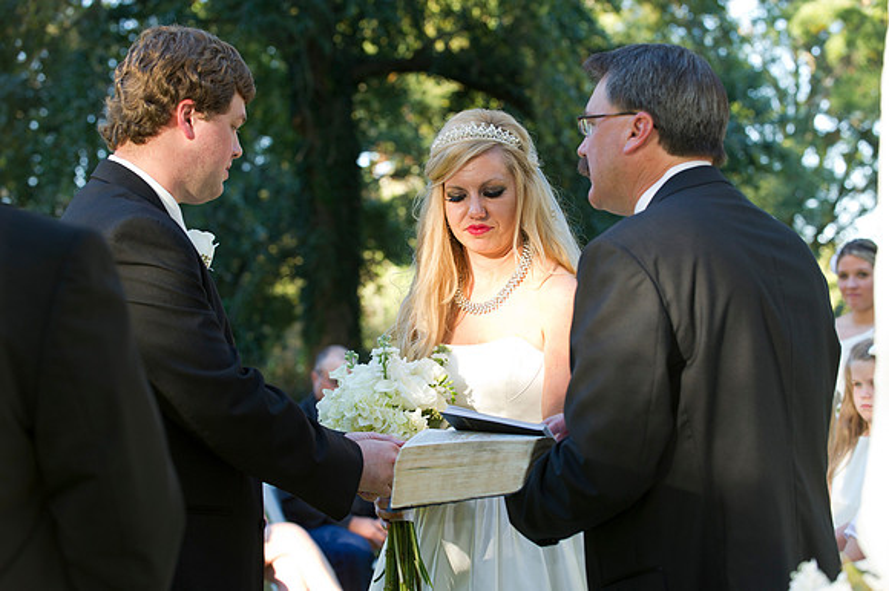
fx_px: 2221
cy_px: 296
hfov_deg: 22.6
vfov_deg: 15.2
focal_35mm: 90
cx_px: 444
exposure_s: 1/100
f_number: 4.5
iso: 640
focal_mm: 90
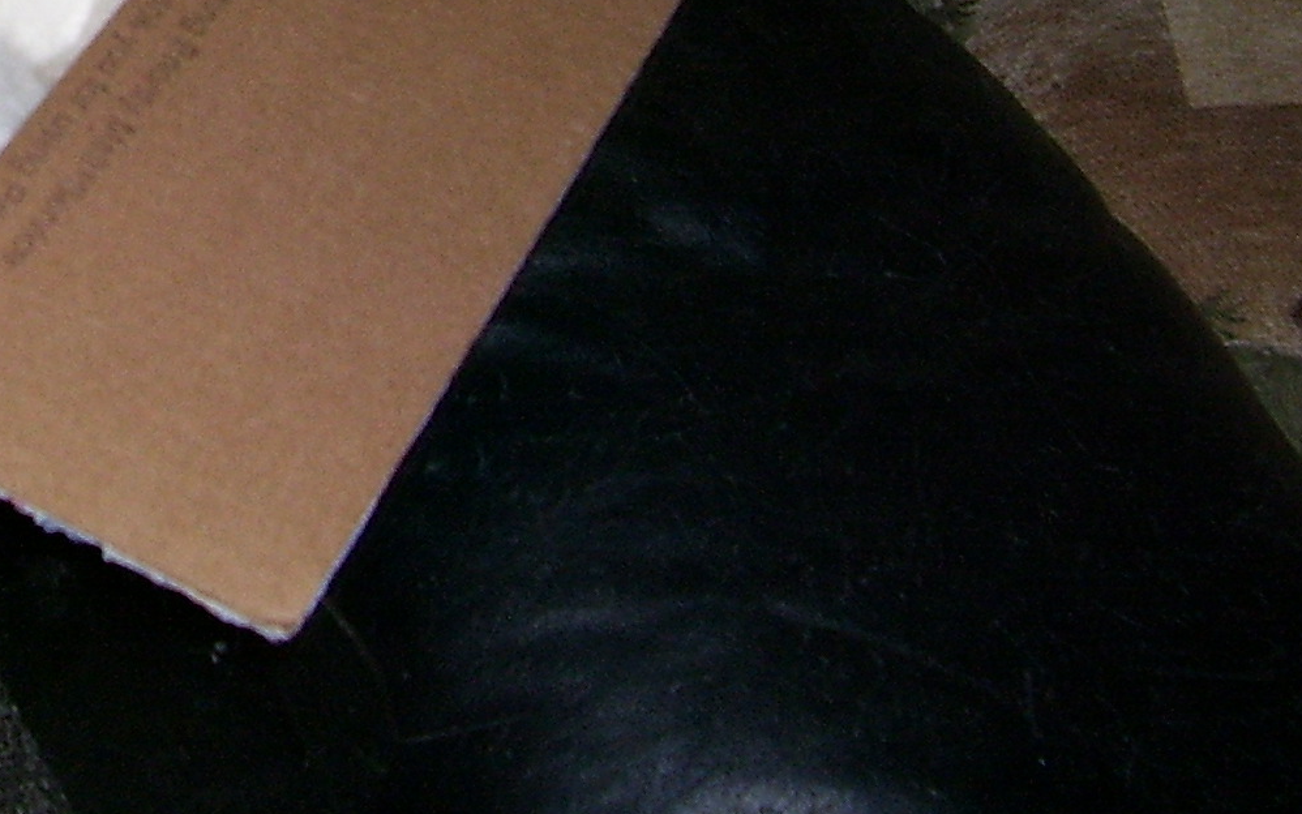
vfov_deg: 13.3
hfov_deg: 21.1
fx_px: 3300
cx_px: -151
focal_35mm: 93
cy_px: -374
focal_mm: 5.6
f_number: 2.7
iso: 125
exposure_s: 1/60
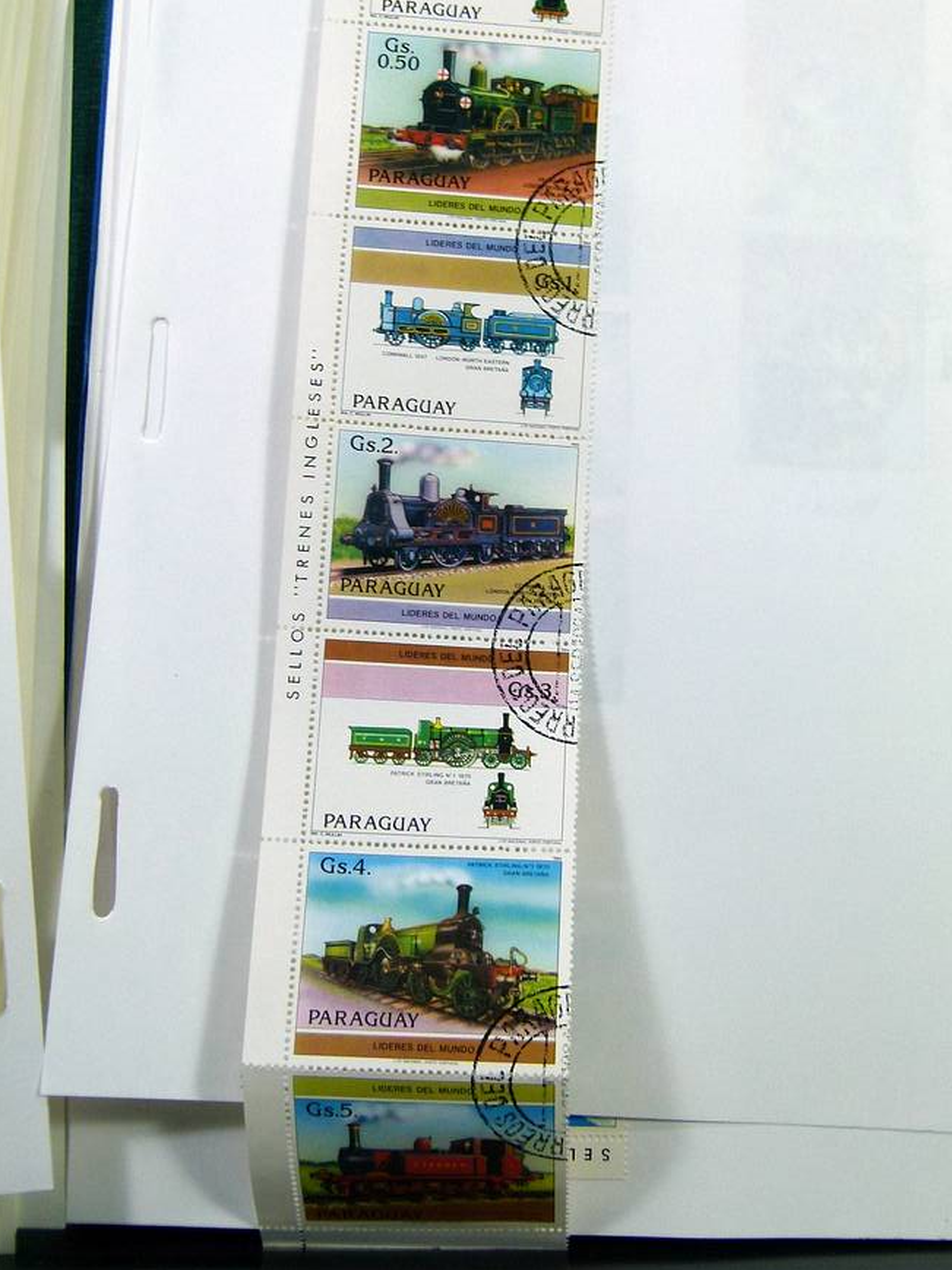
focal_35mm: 46
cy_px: 550
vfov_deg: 41.2
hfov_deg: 31.5
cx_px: 554
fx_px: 1687
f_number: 4
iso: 100
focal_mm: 7.1
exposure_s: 1/125
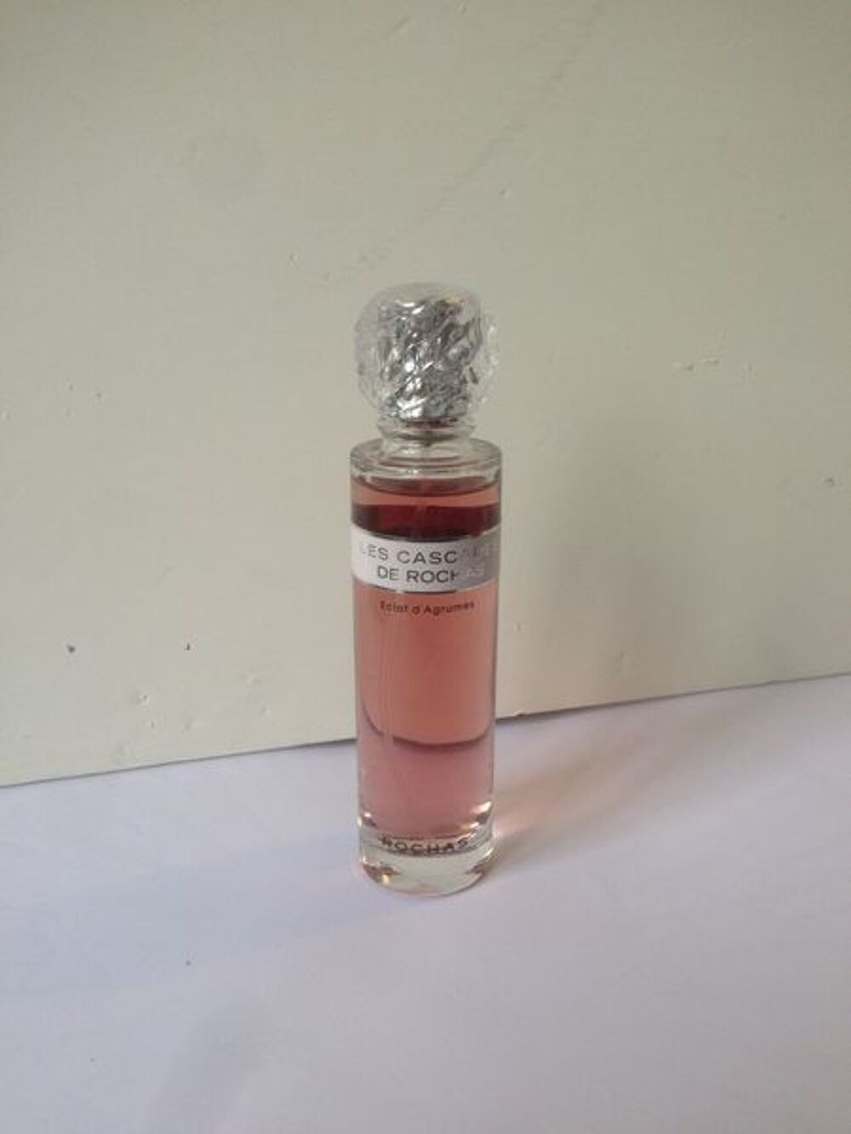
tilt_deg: -21.3
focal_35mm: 33
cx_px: 426
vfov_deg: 55.3
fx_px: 1082
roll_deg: -2.8
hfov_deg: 43.0
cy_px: 567
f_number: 2.4
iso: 80
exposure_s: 1/120
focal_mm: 4.12
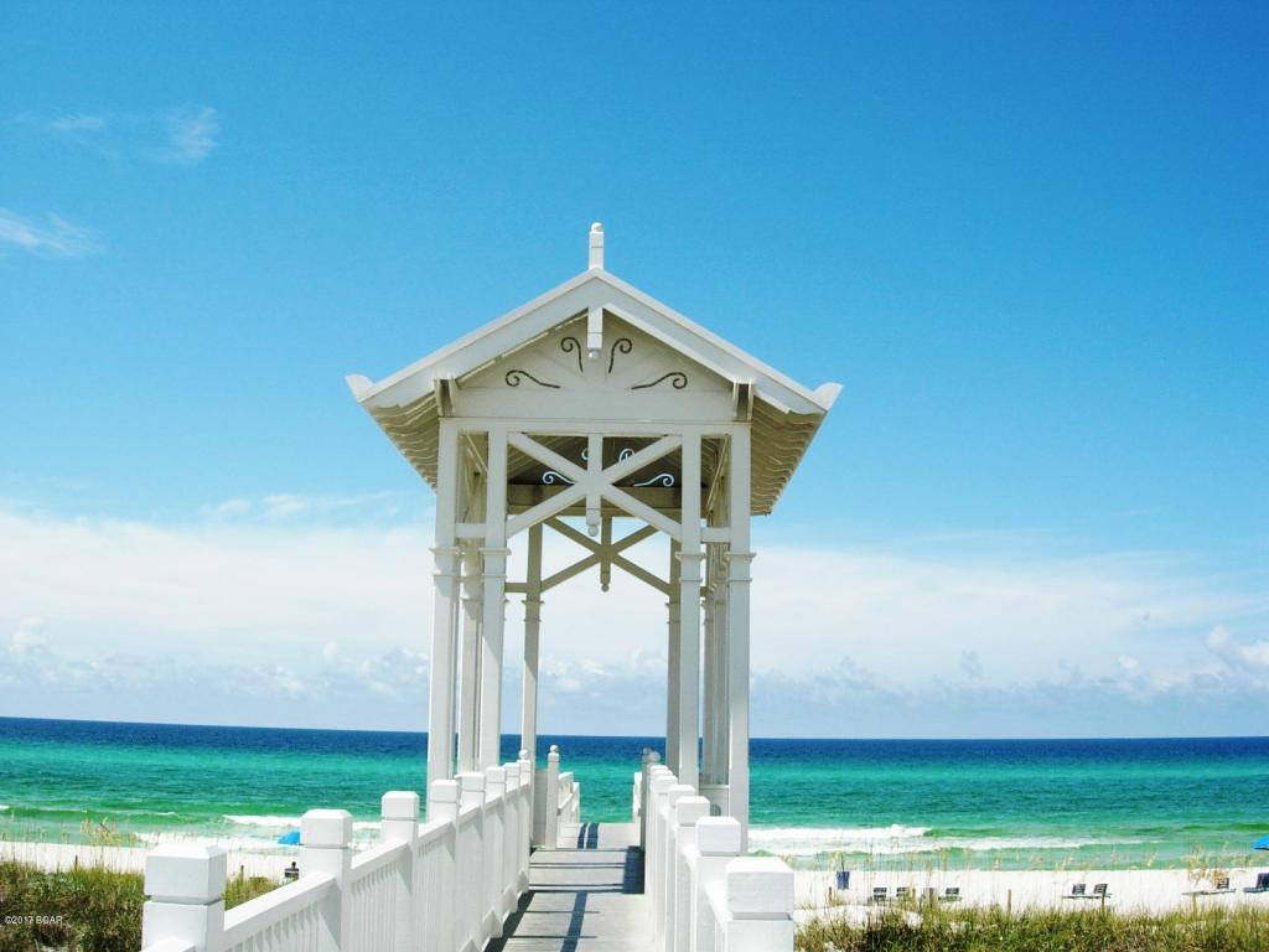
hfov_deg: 49.0
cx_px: 634
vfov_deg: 37.7
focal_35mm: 38
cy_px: 476
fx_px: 1393
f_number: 4.8
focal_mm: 7.8
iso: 64
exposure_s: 1/861
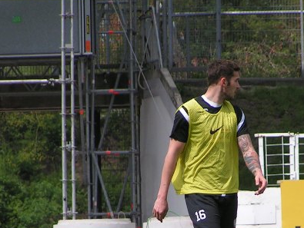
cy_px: 210
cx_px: 221
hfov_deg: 3.3
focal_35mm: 601
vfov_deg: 2.5
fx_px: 5283
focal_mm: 45.4
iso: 50
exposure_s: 1/1000
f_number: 4
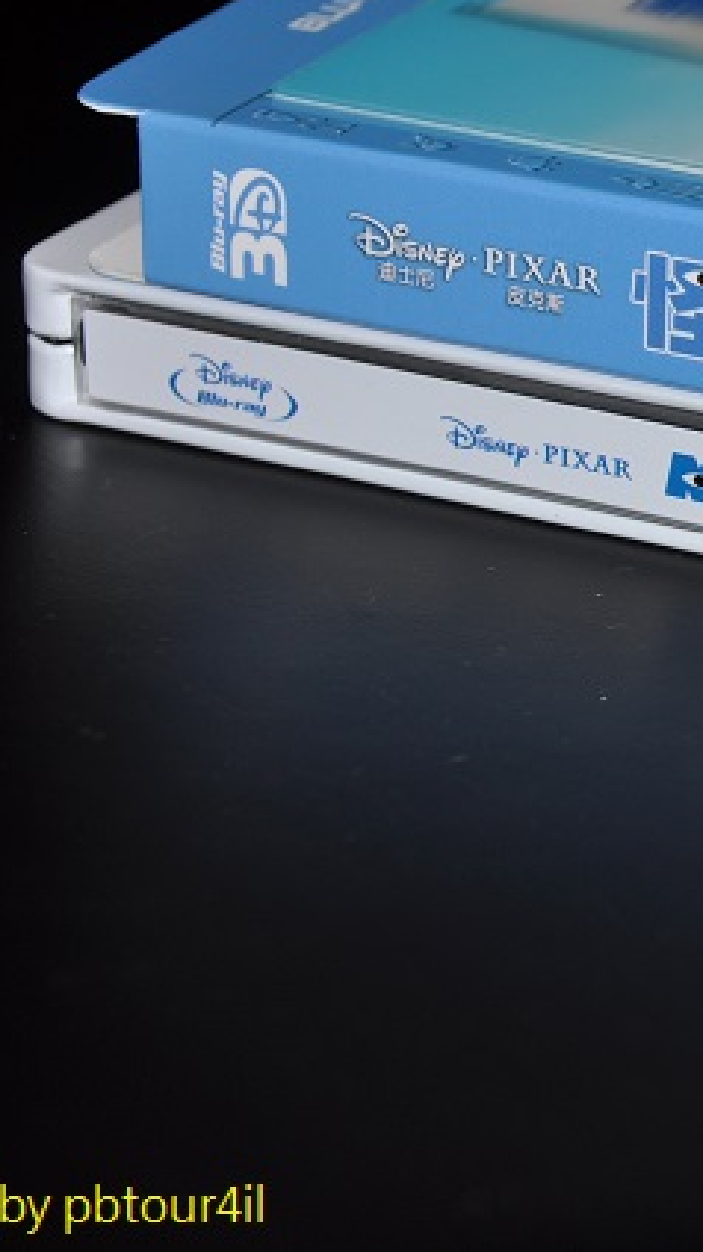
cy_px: 472
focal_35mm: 134
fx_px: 4447
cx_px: 1010
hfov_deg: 8.8
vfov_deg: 16.0
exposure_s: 1/30
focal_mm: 45
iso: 200
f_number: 5.6
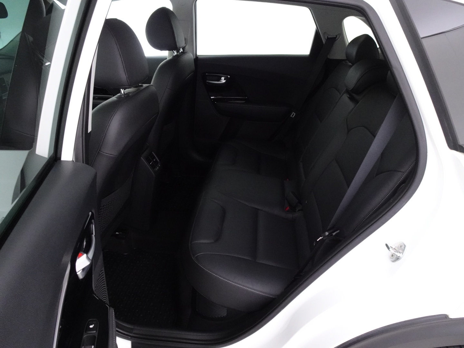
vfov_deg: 56.8
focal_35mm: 24
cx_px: 232
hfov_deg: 71.6
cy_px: 174
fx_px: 322
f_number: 3.5
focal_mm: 4.25
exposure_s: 1/10
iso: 800
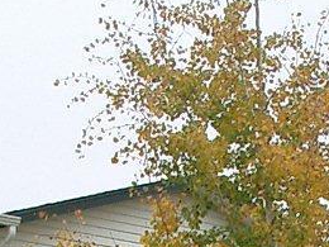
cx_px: 133
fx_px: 1635
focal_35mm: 172
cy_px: 562
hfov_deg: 11.5
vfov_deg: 8.1
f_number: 4.3
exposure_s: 1/125
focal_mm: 5.8
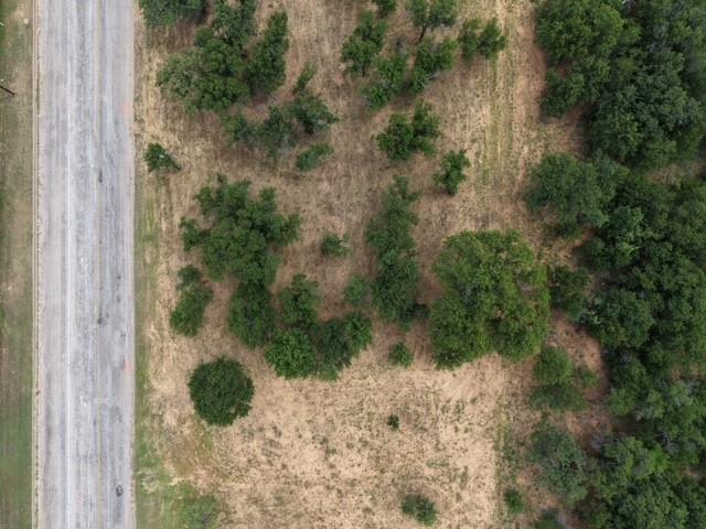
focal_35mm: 24
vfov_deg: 56.8
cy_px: 264
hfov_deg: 71.6
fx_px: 489
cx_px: 353
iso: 150
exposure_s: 1/2000
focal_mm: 8.67
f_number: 1.8
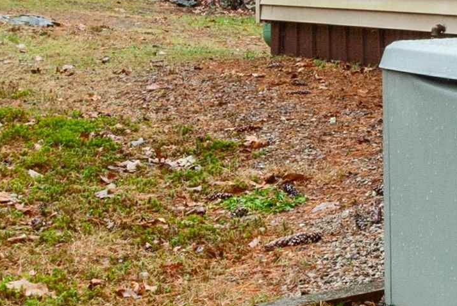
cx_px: 695
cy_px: 28
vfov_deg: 8.9
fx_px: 1971
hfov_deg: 12.5
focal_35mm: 155
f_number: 13
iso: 200
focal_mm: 24
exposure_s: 1/3
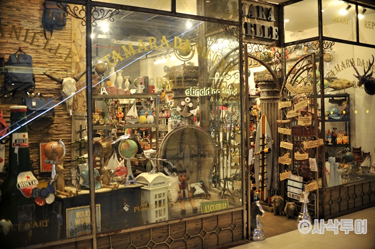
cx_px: 188
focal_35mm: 35
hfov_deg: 54.5
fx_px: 364
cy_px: 124
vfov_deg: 37.8
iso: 250
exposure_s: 1/30
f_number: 2.5
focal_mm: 35
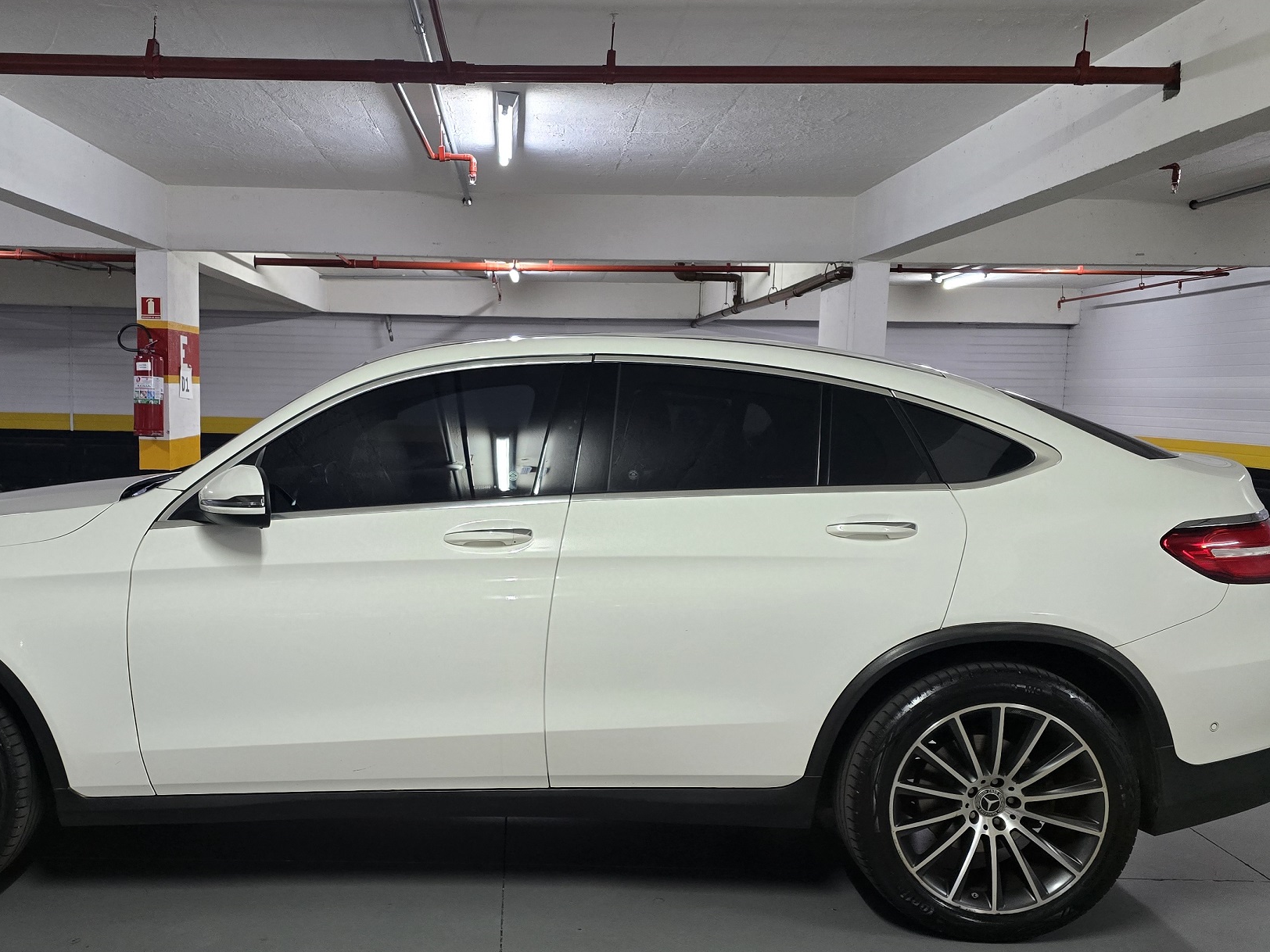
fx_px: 1247
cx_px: 508
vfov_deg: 41.7
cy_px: 541
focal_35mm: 34
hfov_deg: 53.6
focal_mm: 6.3
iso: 1000
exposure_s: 1/60
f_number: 1.7
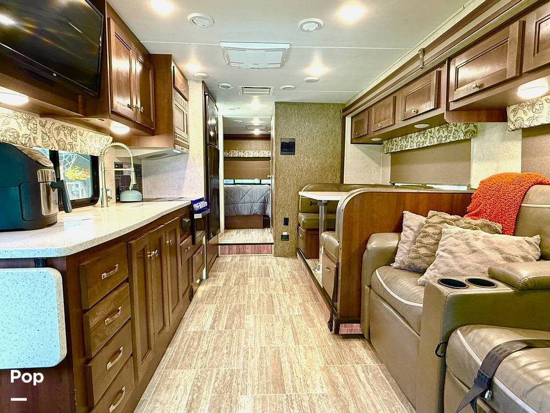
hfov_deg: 87.8
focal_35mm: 18
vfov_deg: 71.6
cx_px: 275
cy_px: 206
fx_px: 286
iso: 400
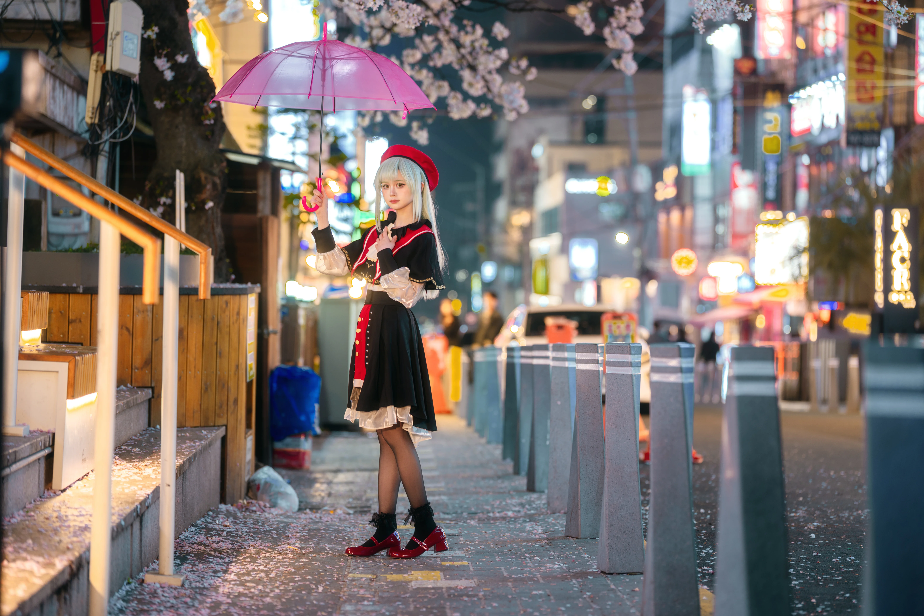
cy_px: 308
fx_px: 2156
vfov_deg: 16.3
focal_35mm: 84
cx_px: 462
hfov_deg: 24.2
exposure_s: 1/13
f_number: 2
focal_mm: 84
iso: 100
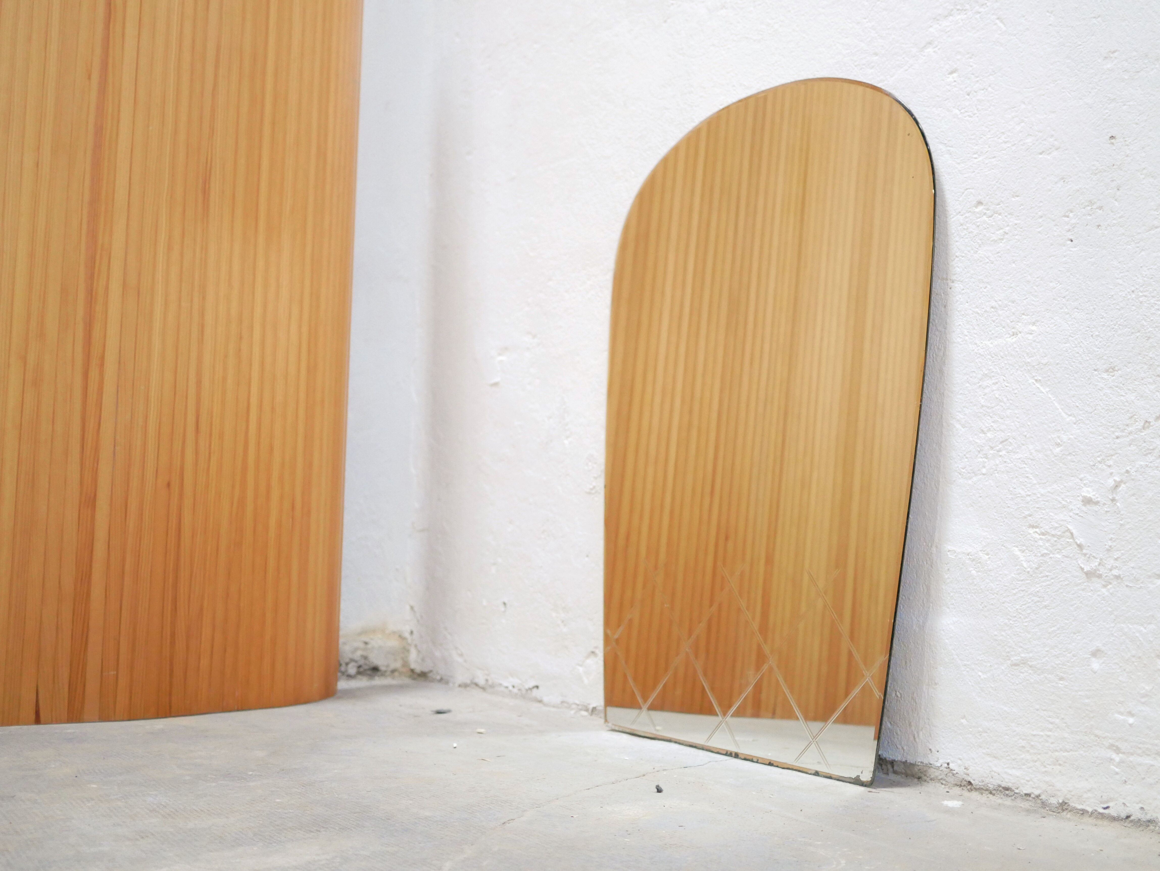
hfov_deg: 46.8
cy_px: 436
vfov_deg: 36.0
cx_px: 580
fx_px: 1341
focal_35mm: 40
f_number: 1.7
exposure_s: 1/60
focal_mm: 20
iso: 2000
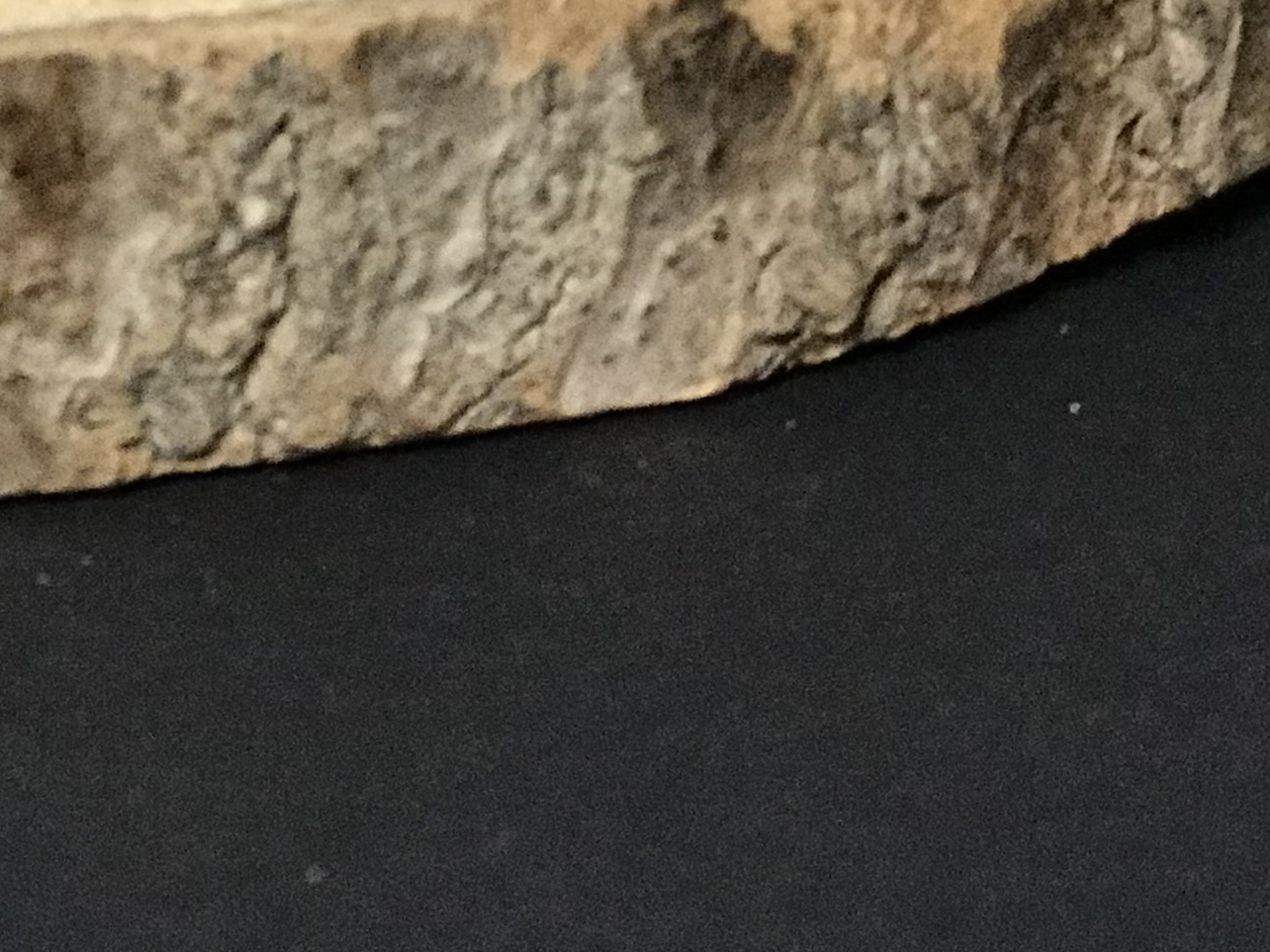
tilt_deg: -17.1
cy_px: -392
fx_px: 6567
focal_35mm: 179
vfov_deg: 8.2
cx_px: -153
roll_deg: +2.0
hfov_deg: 10.9
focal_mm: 6.6
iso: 160
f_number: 2.8
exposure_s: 1/50
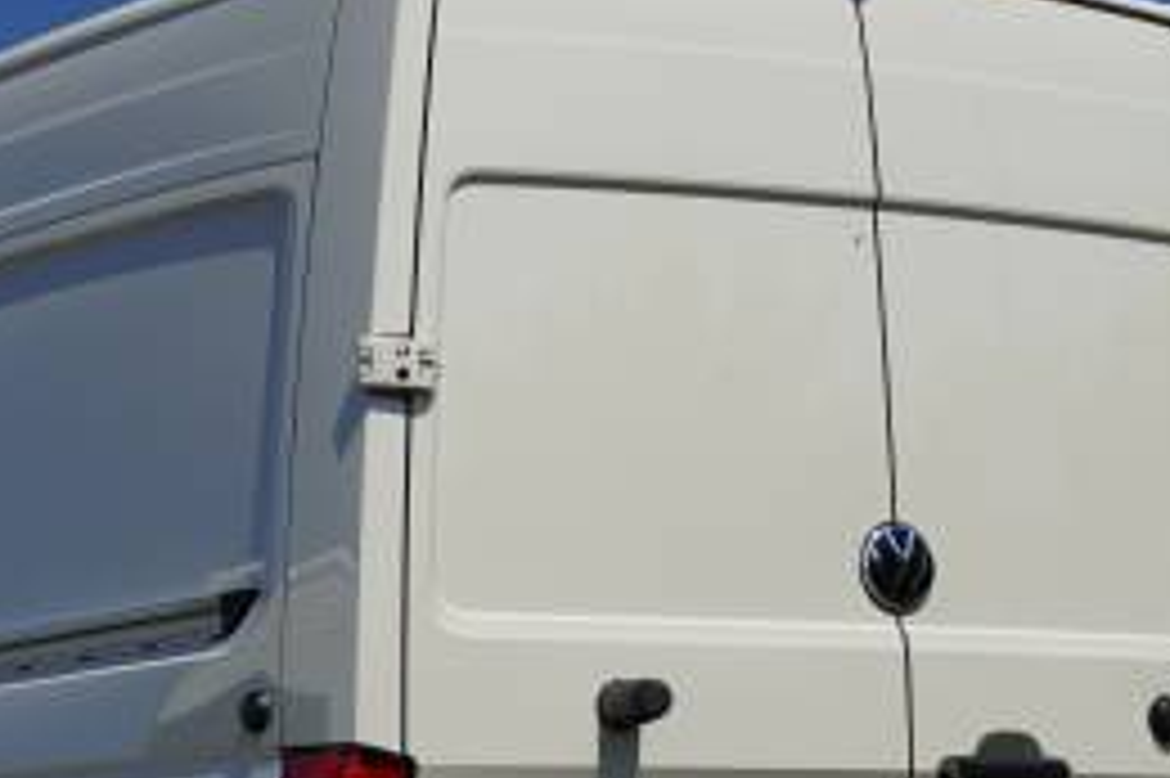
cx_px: 338
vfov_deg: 10.5
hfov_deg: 15.8
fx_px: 4197
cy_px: 765
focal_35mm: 129
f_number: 10
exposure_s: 1/125
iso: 100
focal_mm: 35
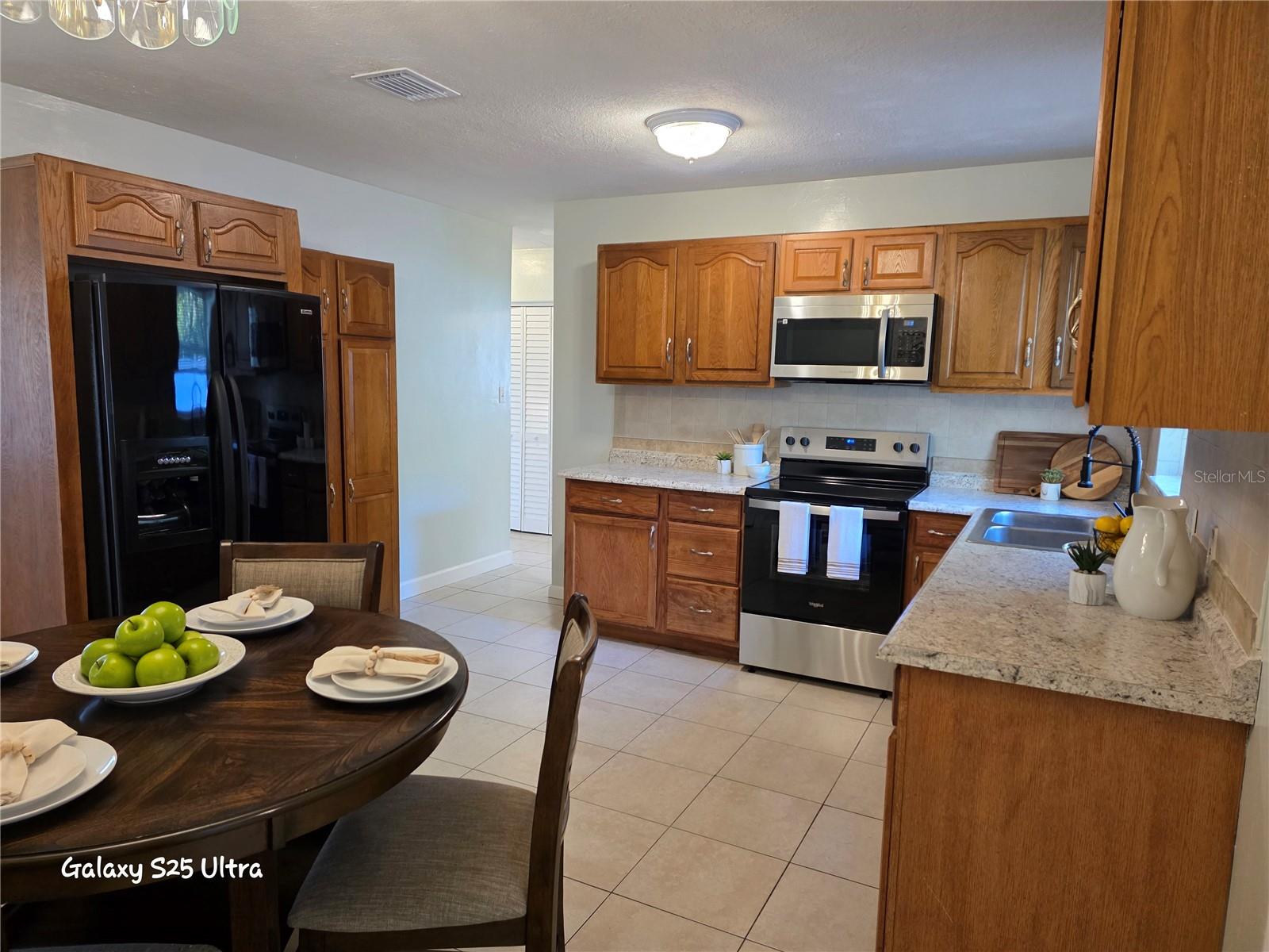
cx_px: 634
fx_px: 843
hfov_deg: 73.9
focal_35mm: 23
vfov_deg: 58.9
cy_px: 476
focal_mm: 6.3
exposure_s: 1/120
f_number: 1.7
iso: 500
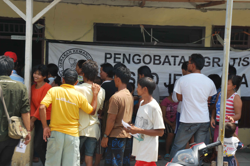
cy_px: 84
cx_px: 127
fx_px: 372
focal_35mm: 54
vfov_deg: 25.3
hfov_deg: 37.2
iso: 100
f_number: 6.3
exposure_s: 1/160
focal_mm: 35
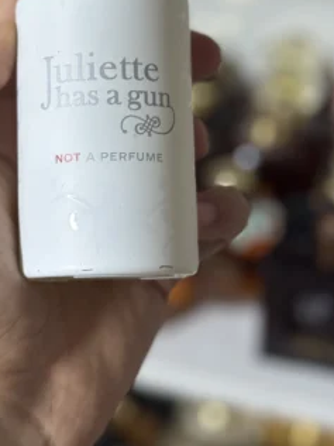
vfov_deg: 22.2
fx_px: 1119
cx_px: 83
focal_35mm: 87
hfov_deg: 16.9
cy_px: 94
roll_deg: +1.2
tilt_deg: -31.0
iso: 100
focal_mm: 6.76
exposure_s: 1/50
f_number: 1.78
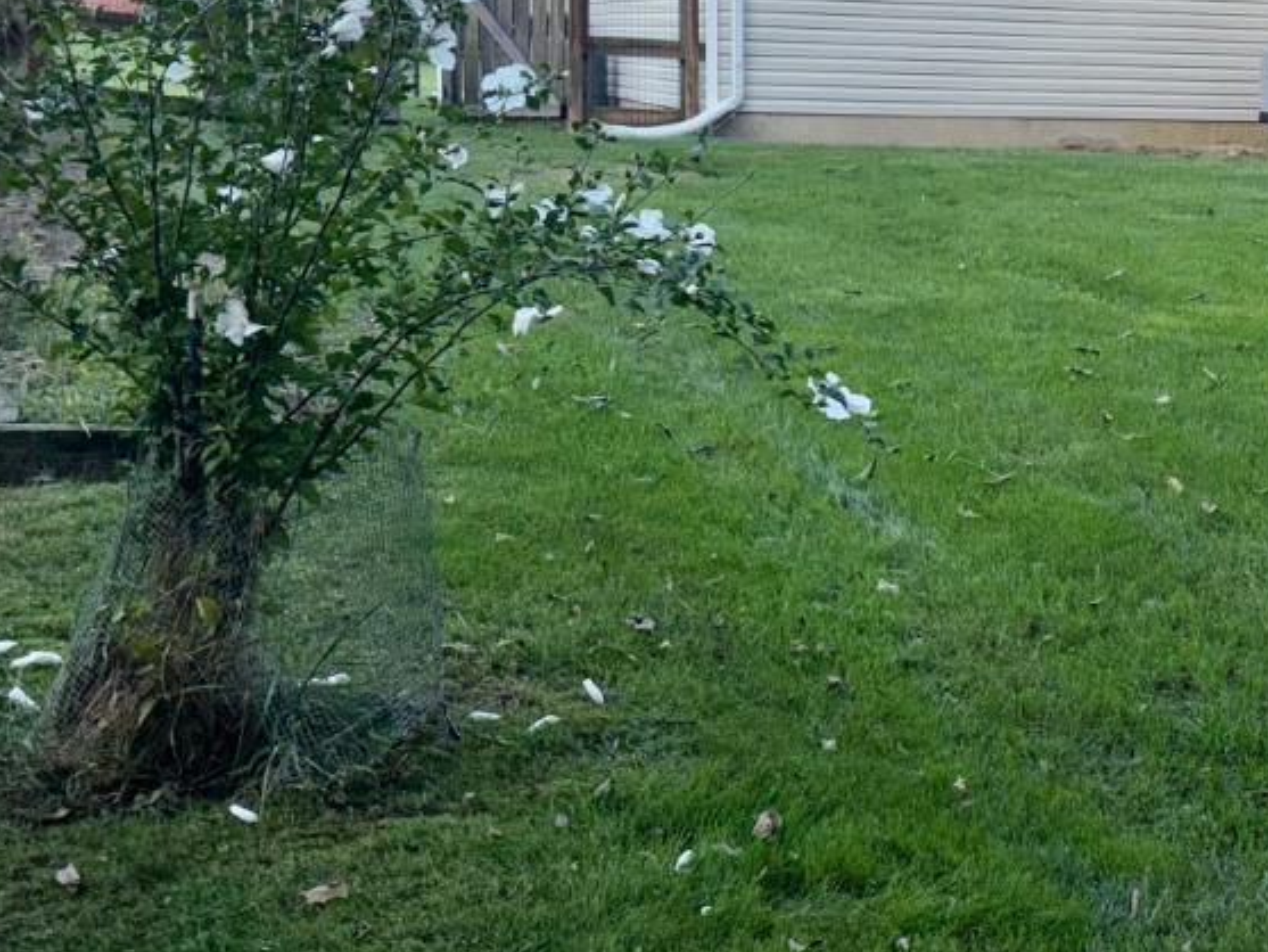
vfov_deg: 20.9
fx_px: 2565
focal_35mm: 70
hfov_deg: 26.3
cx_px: 1259
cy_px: 322
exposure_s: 1/282
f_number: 1.6
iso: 32
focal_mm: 5.96
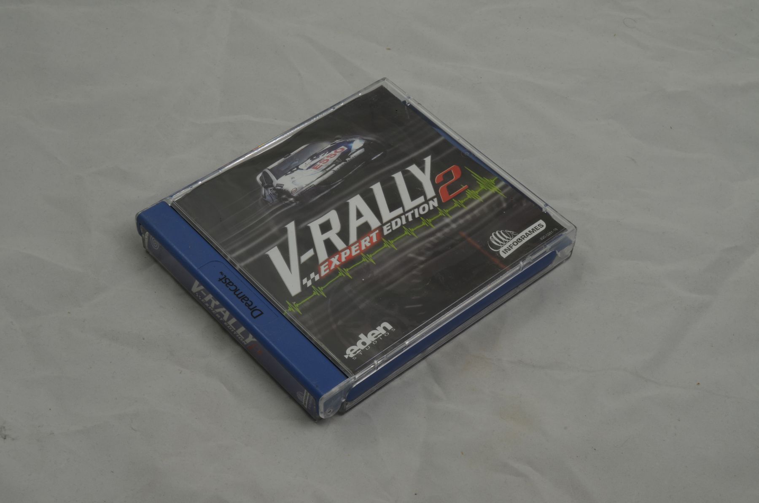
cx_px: 380
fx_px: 1263
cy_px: 252
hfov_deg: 33.5
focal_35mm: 60
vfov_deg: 22.5
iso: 100
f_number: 20
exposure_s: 1/3
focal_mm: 40
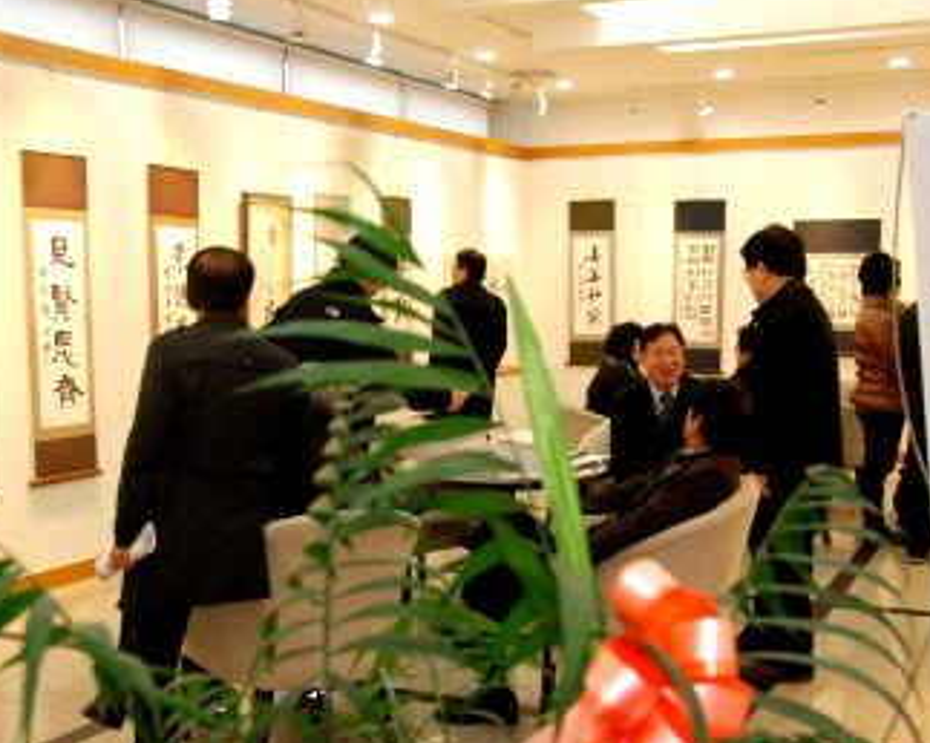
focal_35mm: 48
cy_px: 458
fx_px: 1320
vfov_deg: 31.3
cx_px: 469
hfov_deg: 38.8
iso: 1000
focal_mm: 22
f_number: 5
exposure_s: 1/60
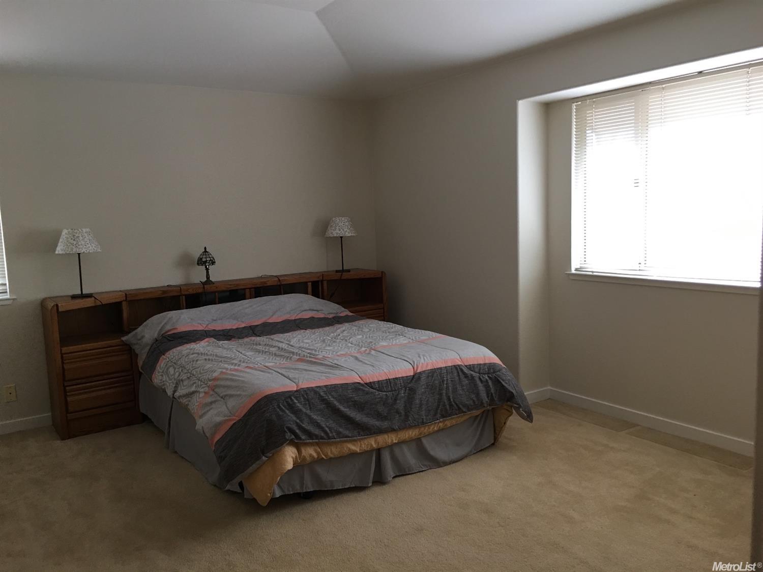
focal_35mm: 29
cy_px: 286
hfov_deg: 61.7
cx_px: 382
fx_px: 639
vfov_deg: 48.2
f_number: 2.2
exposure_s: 1/15
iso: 40
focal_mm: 4.15
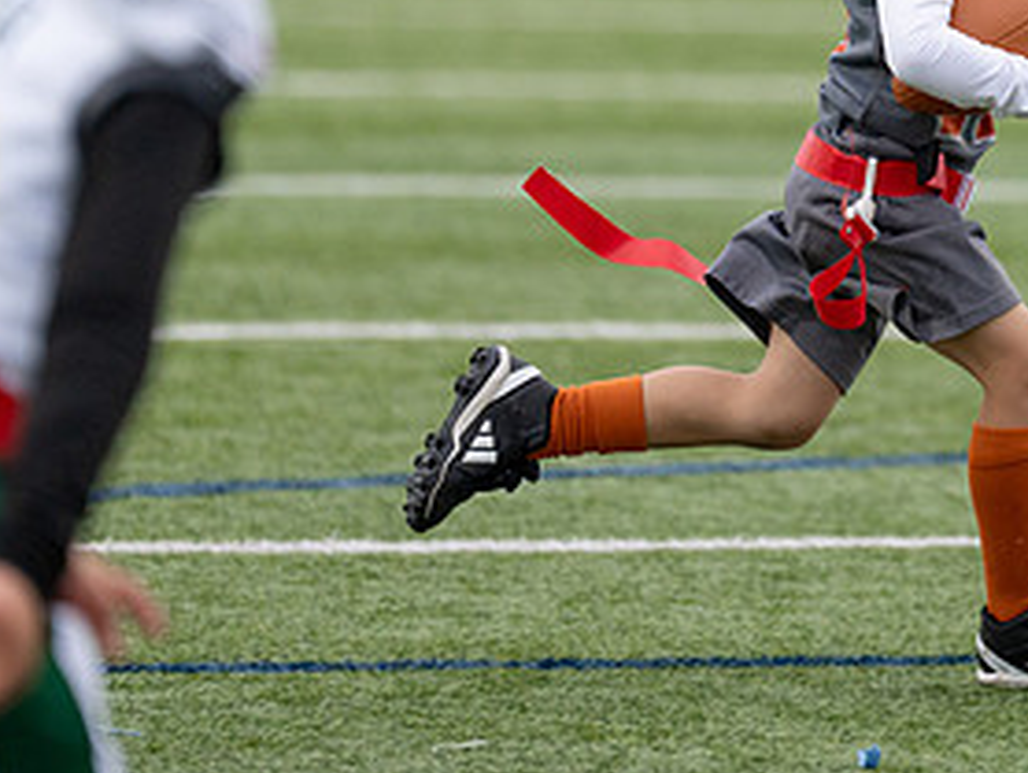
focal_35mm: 573
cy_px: 2
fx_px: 17031
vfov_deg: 2.6
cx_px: 901
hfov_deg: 3.5
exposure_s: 1/1000
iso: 400
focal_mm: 200
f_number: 2.8
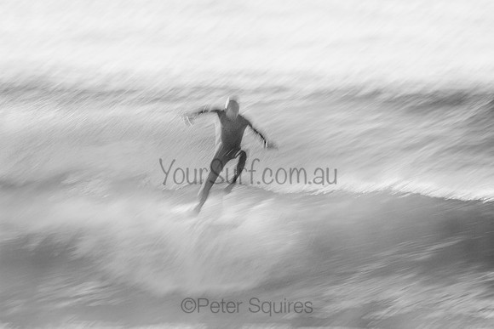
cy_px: 164
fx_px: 10294
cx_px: 247
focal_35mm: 750
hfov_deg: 2.7
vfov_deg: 1.8
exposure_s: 1/30
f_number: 20
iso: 125
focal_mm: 500
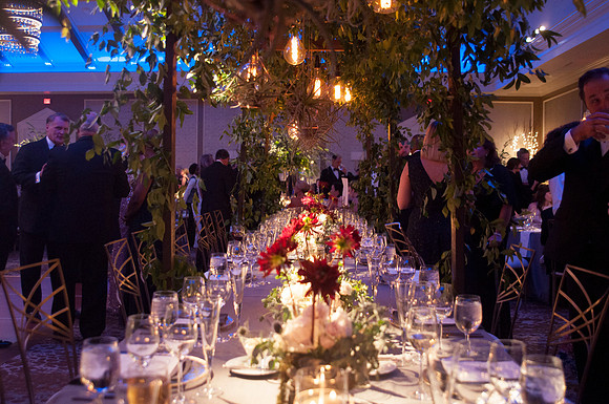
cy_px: 202
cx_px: 304
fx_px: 608
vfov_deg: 36.8
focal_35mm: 36
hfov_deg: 53.2
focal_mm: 24
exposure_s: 1/30
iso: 1000
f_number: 2.8
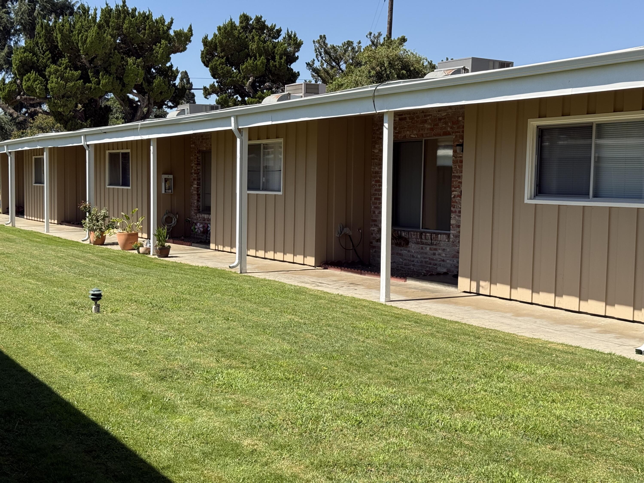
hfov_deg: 39.7
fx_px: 893
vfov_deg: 30.3
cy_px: 242
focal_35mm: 48
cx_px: 322
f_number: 1.78
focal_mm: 6.76
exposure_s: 1/3096
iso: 64
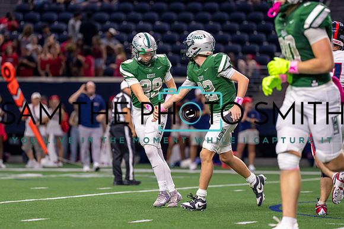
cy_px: 106
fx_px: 2612
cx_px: 150
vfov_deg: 5.0
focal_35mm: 273
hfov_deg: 7.5
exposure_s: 1/1000
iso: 2500
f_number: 2.8
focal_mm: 200
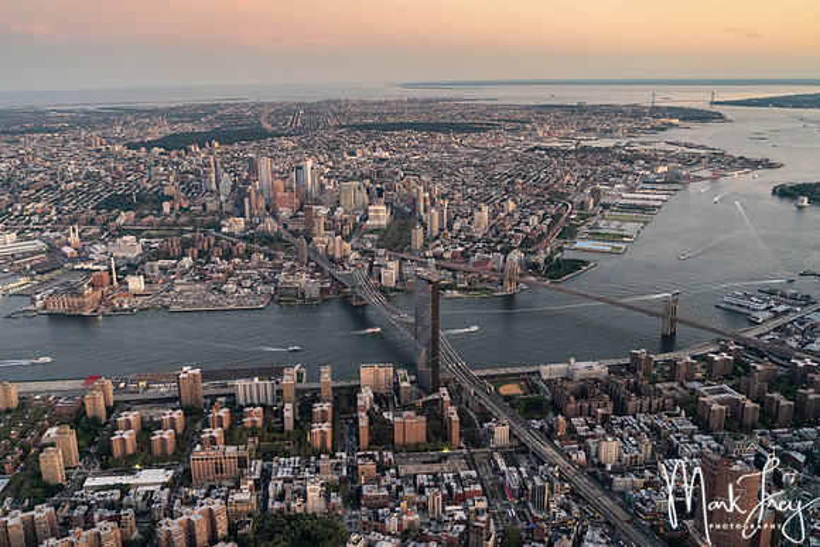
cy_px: 269
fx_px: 725
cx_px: 403
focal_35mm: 32
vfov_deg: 41.4
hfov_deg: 59.0
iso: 6400
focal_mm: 29
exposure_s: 1/800
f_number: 2.8
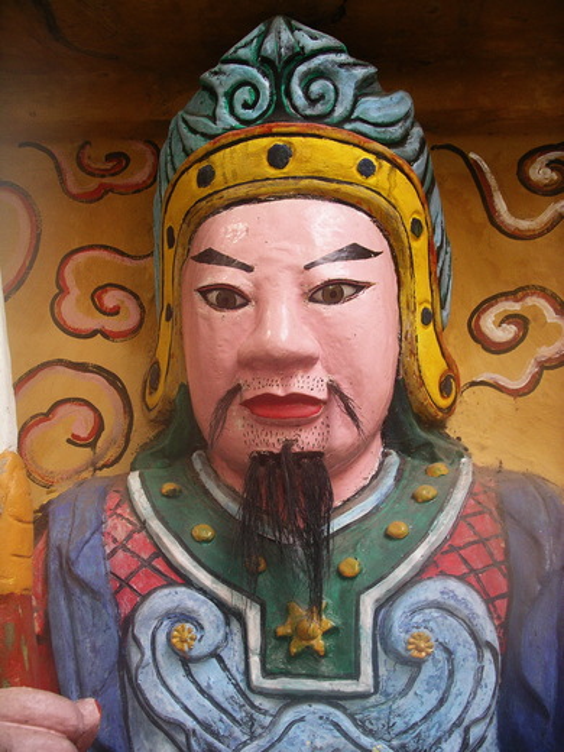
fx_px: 978
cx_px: 282
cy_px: 376
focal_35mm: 45
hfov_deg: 32.2
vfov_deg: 42.1
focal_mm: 9.3
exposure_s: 1/42
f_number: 3
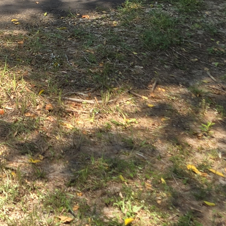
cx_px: -62
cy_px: -164
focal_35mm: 100
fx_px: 739
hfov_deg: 16.5
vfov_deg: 15.3
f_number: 1.8
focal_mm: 5.4
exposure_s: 1/551
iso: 25
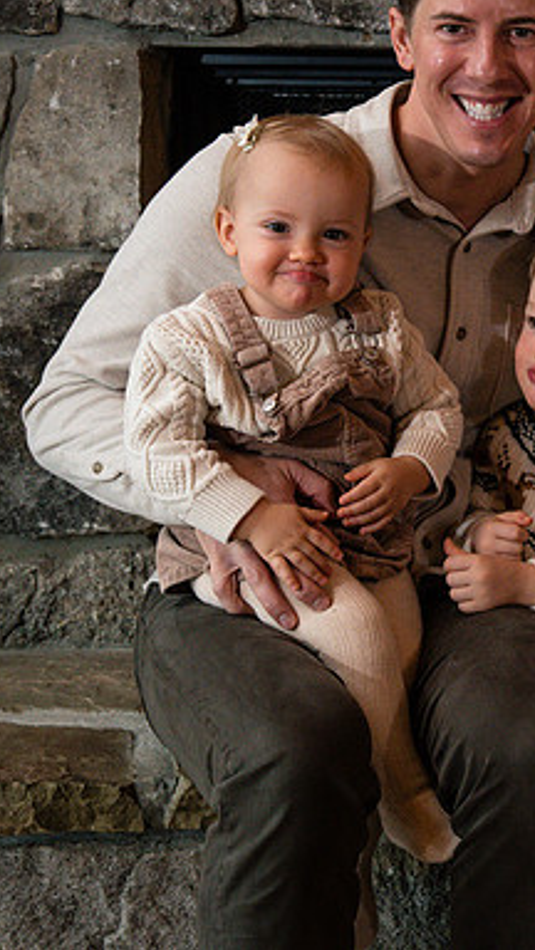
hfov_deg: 13.0
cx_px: 713
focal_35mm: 90
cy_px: 446
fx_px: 2270
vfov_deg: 23.7
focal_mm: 44
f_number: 4.5
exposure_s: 1/250
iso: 800
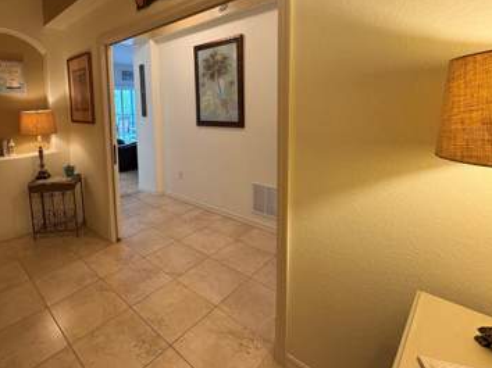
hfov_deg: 82.5
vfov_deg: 67.3
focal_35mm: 19
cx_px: 174
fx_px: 270
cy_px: 132
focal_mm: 2.22
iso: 250
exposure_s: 1/60
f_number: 2.2
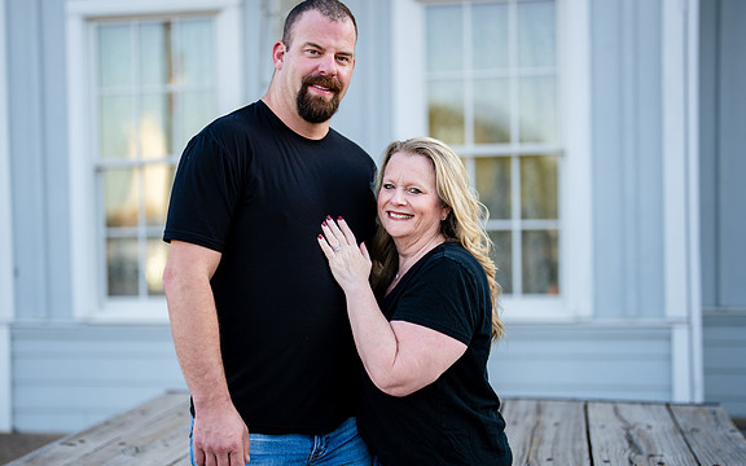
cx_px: 340
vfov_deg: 23.1
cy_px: 243
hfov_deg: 36.3
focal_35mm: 56
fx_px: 1139
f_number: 1.2
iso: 100
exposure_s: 1/1250
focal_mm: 50
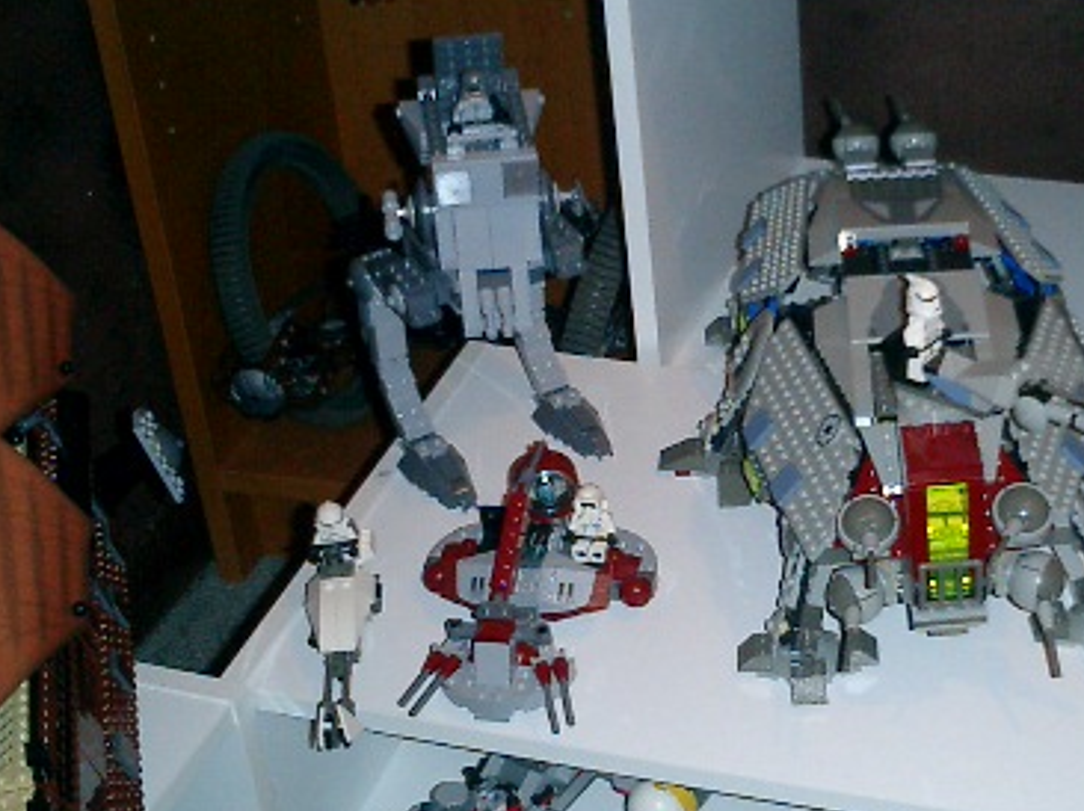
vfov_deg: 23.2
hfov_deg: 30.5
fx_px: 1972
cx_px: 743
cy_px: 494
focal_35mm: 63
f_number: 3.2
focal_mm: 7.5
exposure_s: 1/30
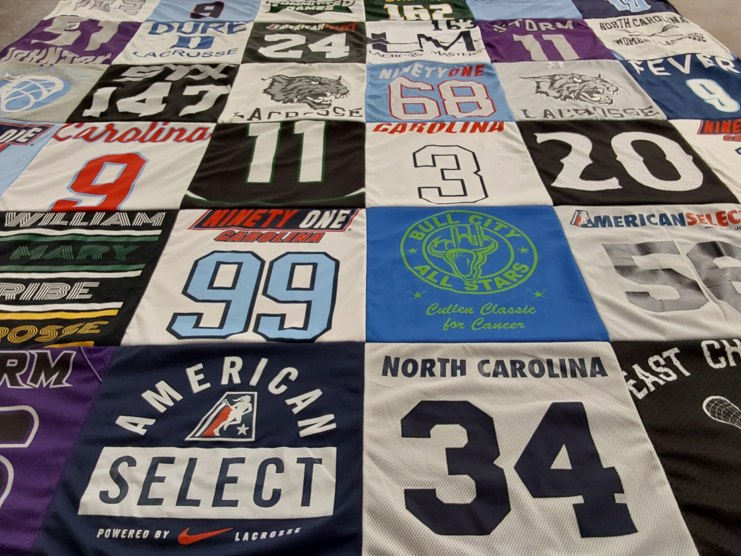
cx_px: 370
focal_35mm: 28
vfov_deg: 49.7
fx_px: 599
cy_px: 278
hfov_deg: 63.4
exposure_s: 1/60
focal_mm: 2.91
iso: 100
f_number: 1.9
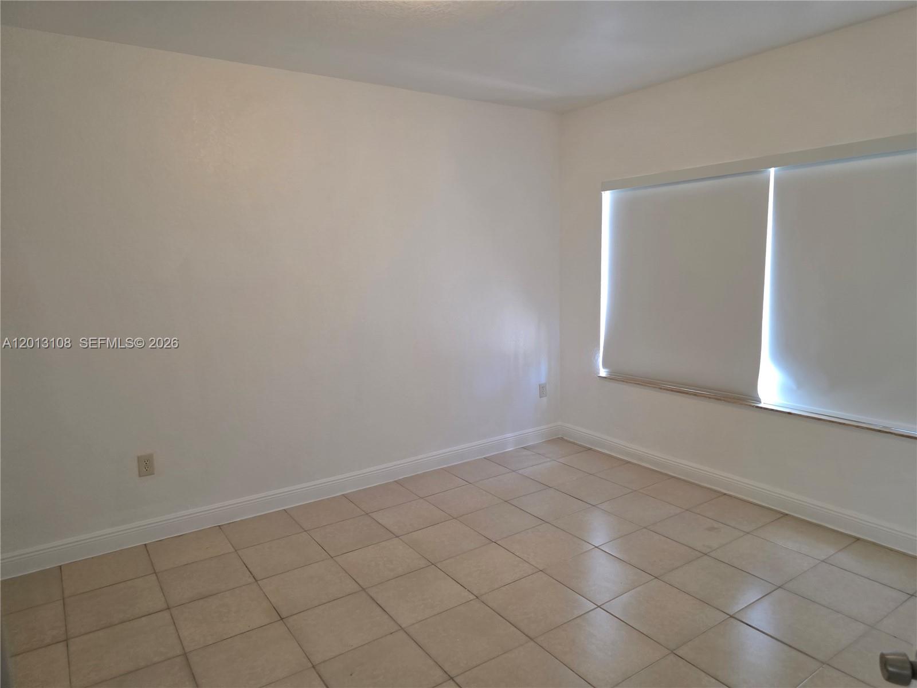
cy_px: 344
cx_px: 458
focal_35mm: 23
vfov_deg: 58.9
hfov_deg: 73.9
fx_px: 609
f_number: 1.7
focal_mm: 6.3
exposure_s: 1/120
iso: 320
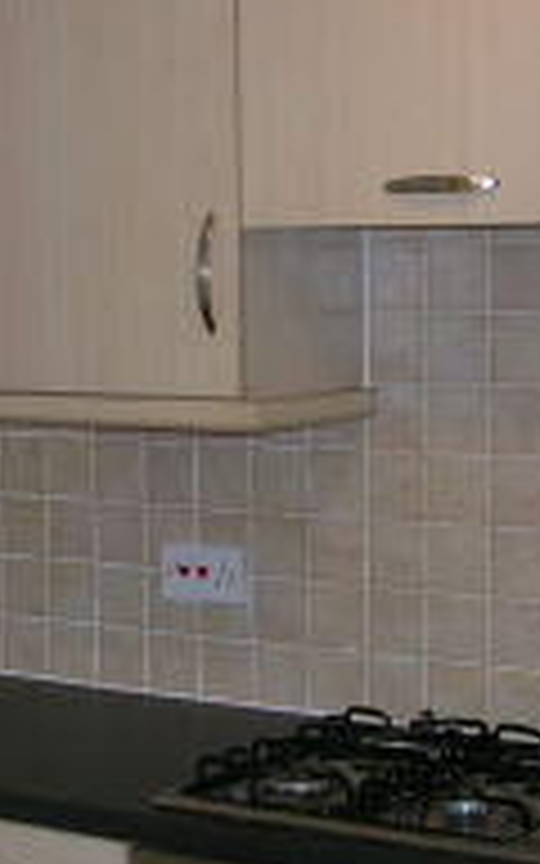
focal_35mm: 84
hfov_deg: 15.5
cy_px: 374
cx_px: 248
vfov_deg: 24.6
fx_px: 1978
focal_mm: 5.8
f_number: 2.8
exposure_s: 1/60.1
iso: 50
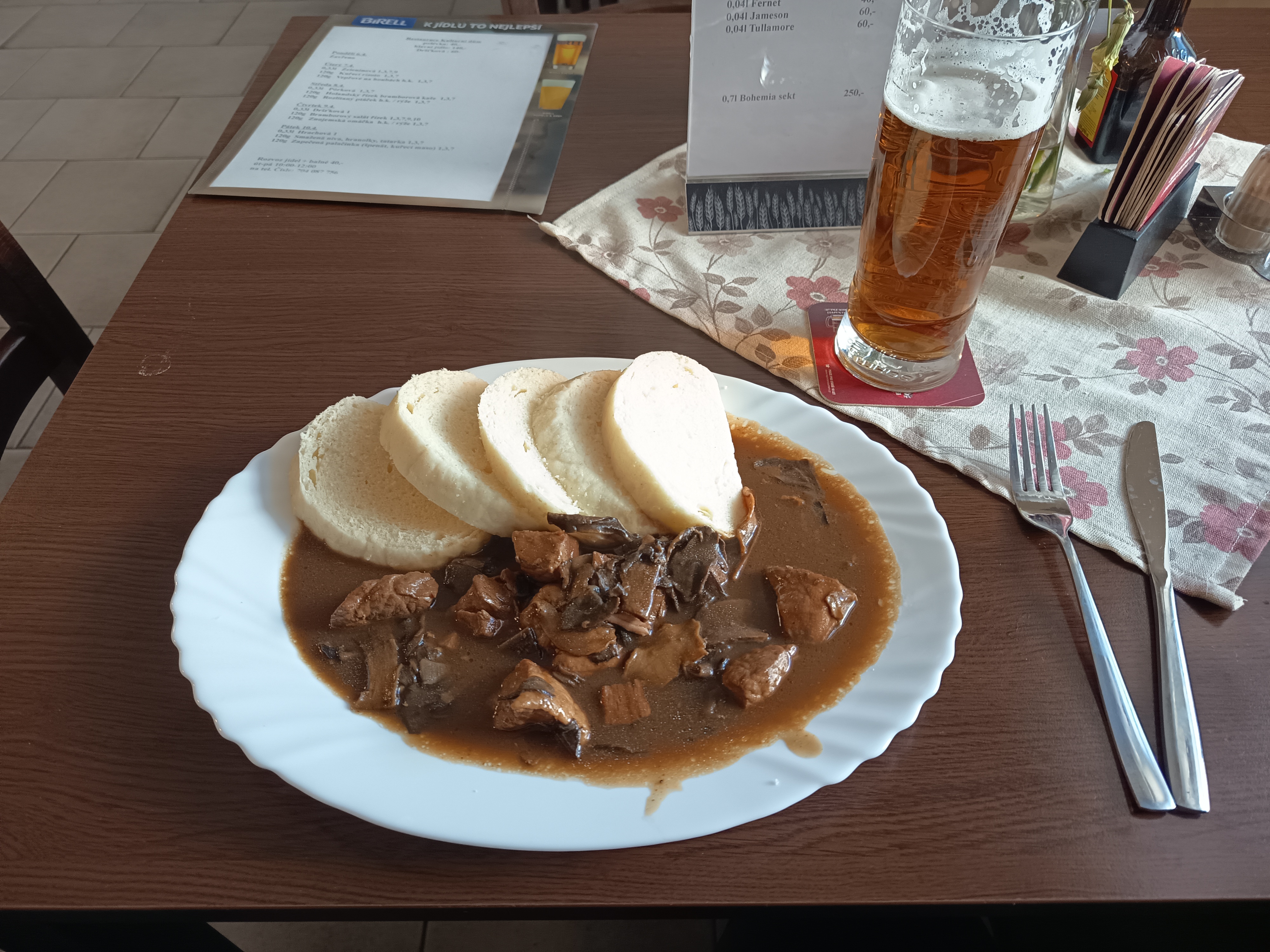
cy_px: 476
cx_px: 635
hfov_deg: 71.6
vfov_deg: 56.8
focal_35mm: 24
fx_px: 881
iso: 373
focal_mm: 5.24
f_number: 1.7
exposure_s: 1/25
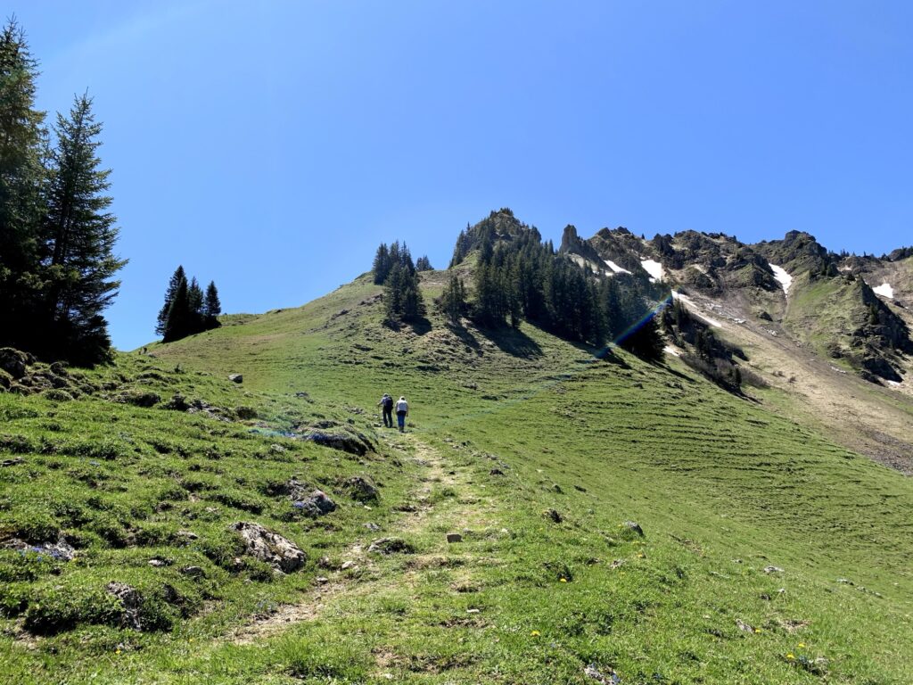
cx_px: 456
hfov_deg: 67.3
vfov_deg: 53.1
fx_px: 686
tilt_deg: +19.5
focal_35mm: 26
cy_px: 342
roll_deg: -0.3
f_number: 1.8
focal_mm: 4.25
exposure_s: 1/1447
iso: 25
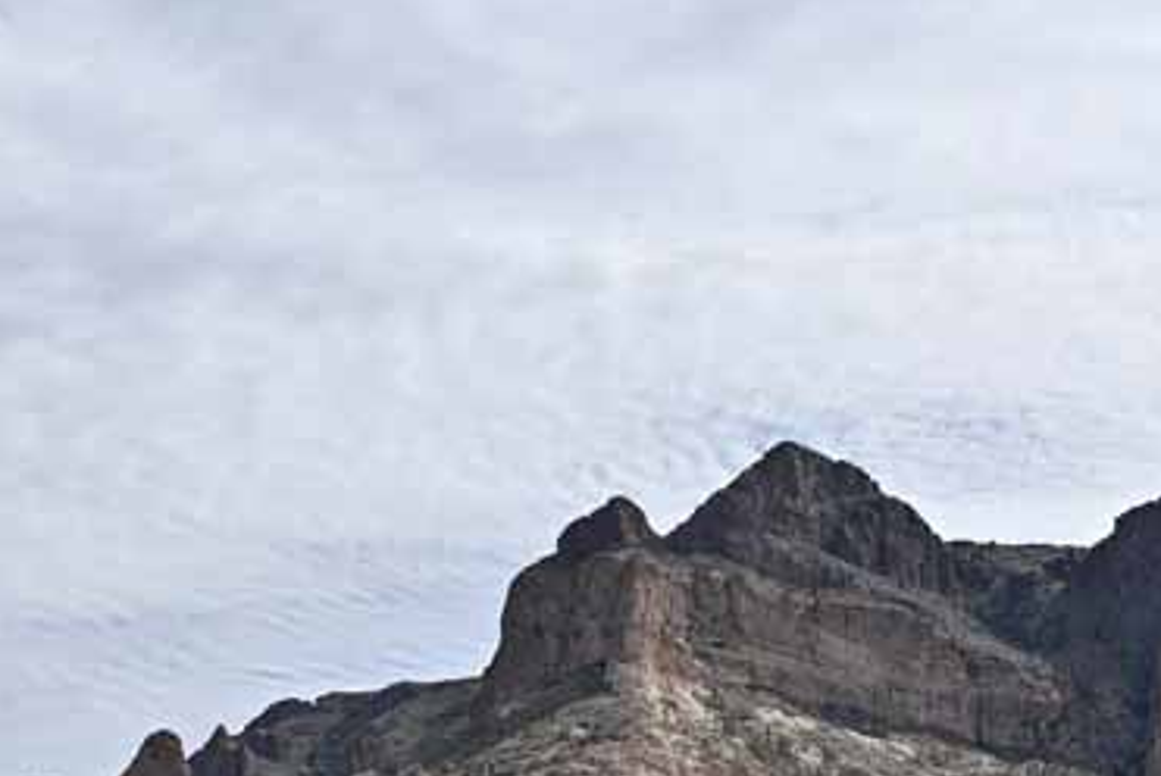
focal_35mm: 84
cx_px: 870
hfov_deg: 23.9
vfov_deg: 15.9
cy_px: 823
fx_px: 2711
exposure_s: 1/1000
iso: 100
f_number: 6.3
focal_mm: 39
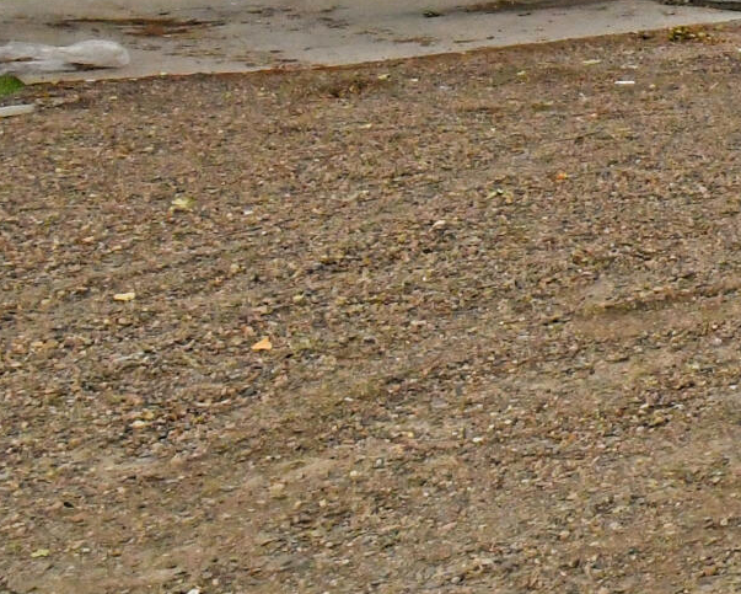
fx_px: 1536
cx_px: 1396
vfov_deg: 20.8
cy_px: -64
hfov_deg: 19.2
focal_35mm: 70
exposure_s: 1/2500
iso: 3200
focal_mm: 10
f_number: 8
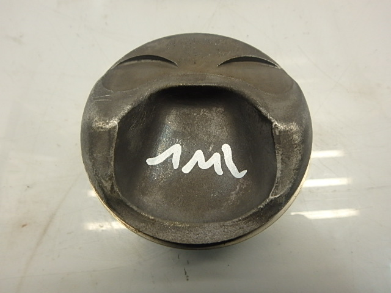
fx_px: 237
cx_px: 196
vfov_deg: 63.4
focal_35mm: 21
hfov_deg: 79.0
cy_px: 146
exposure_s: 1/60
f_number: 3.5
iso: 200
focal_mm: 3.7
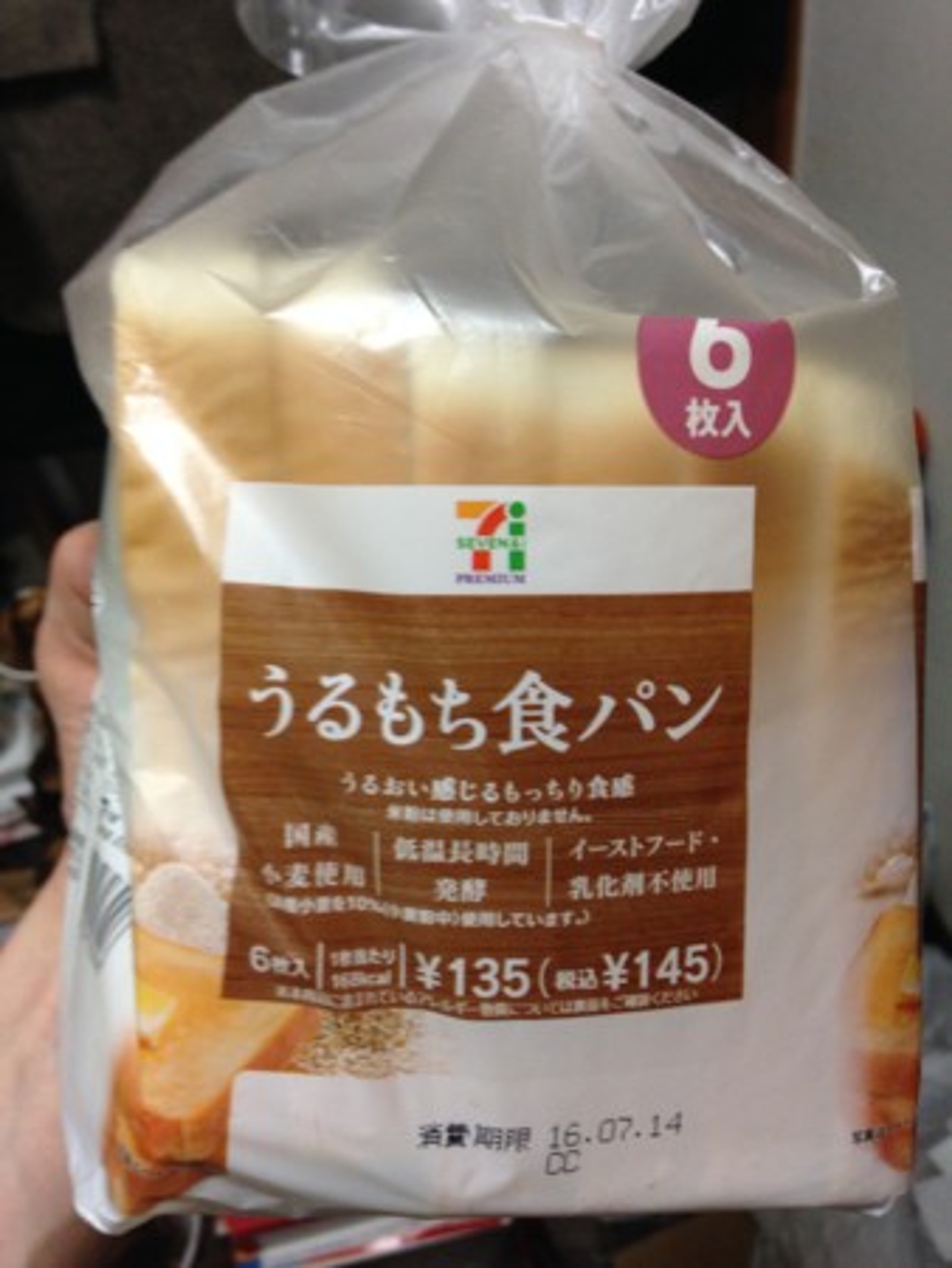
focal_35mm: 33
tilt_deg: -46.2
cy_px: 634
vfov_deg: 55.3
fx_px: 1209
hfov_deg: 43.0
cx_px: 476
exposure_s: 1/20
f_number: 2.4
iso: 125
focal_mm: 4.12
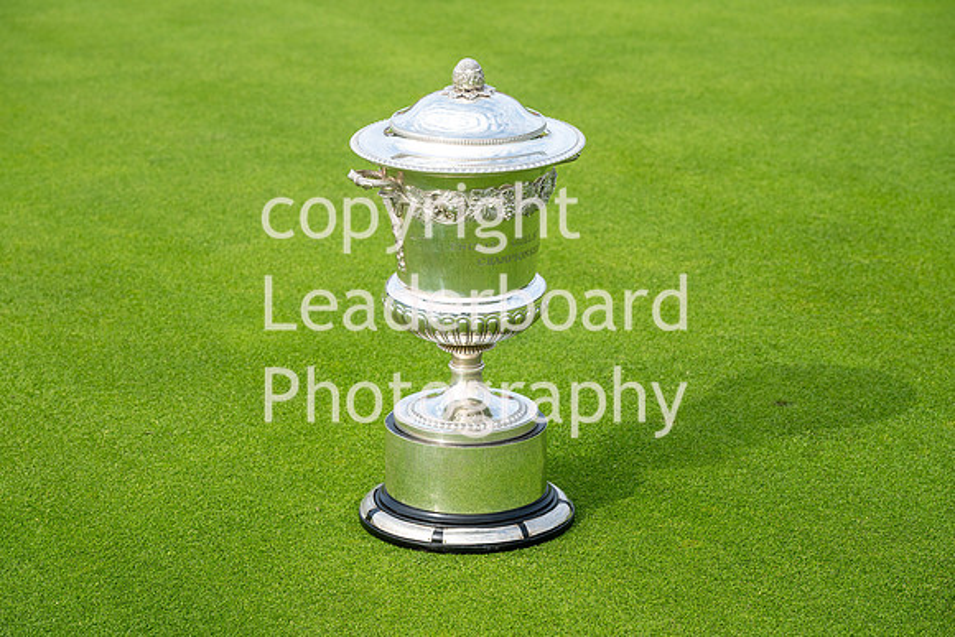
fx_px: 2919
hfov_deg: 18.6
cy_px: 318
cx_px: 478
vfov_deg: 12.5
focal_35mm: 110
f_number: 9
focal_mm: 110
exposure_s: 1/500
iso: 320
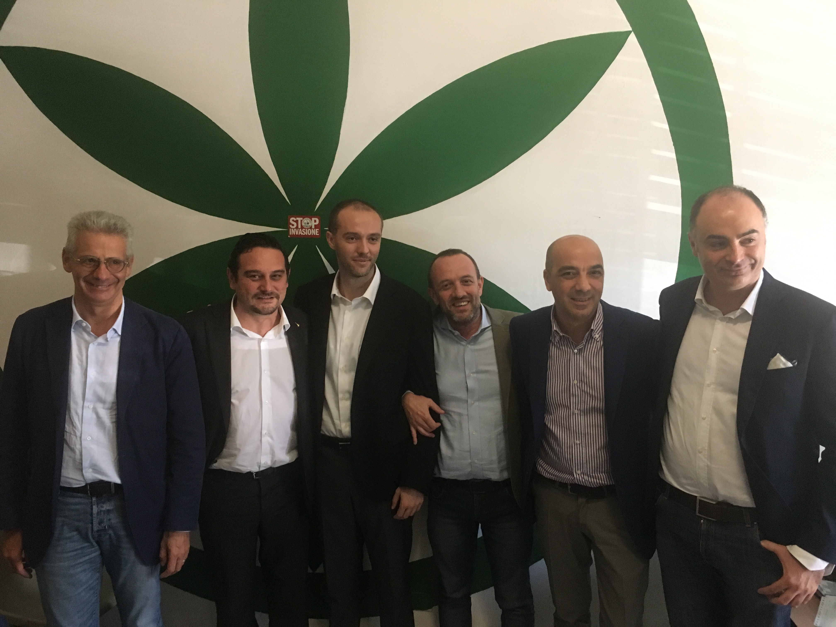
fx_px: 700
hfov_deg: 61.7
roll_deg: +0.8
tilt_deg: -7.2
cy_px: 314
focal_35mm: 29
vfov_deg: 48.2
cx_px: 418
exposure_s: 1/25
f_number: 2.2
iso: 200
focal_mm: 4.15
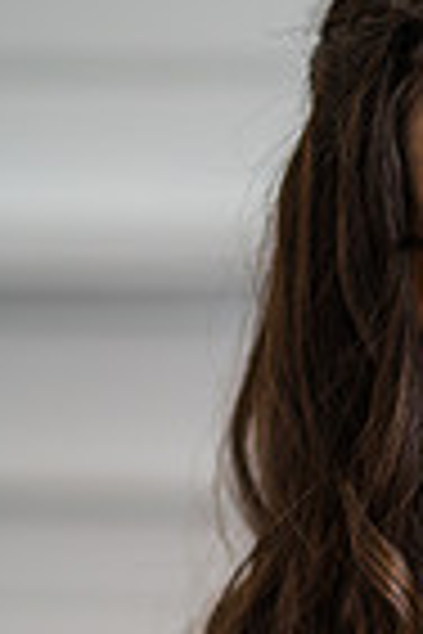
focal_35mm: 271
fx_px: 4776
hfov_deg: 5.0
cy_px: 710
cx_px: 664
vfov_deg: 7.5
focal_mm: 85
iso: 320
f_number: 2
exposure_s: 1/200
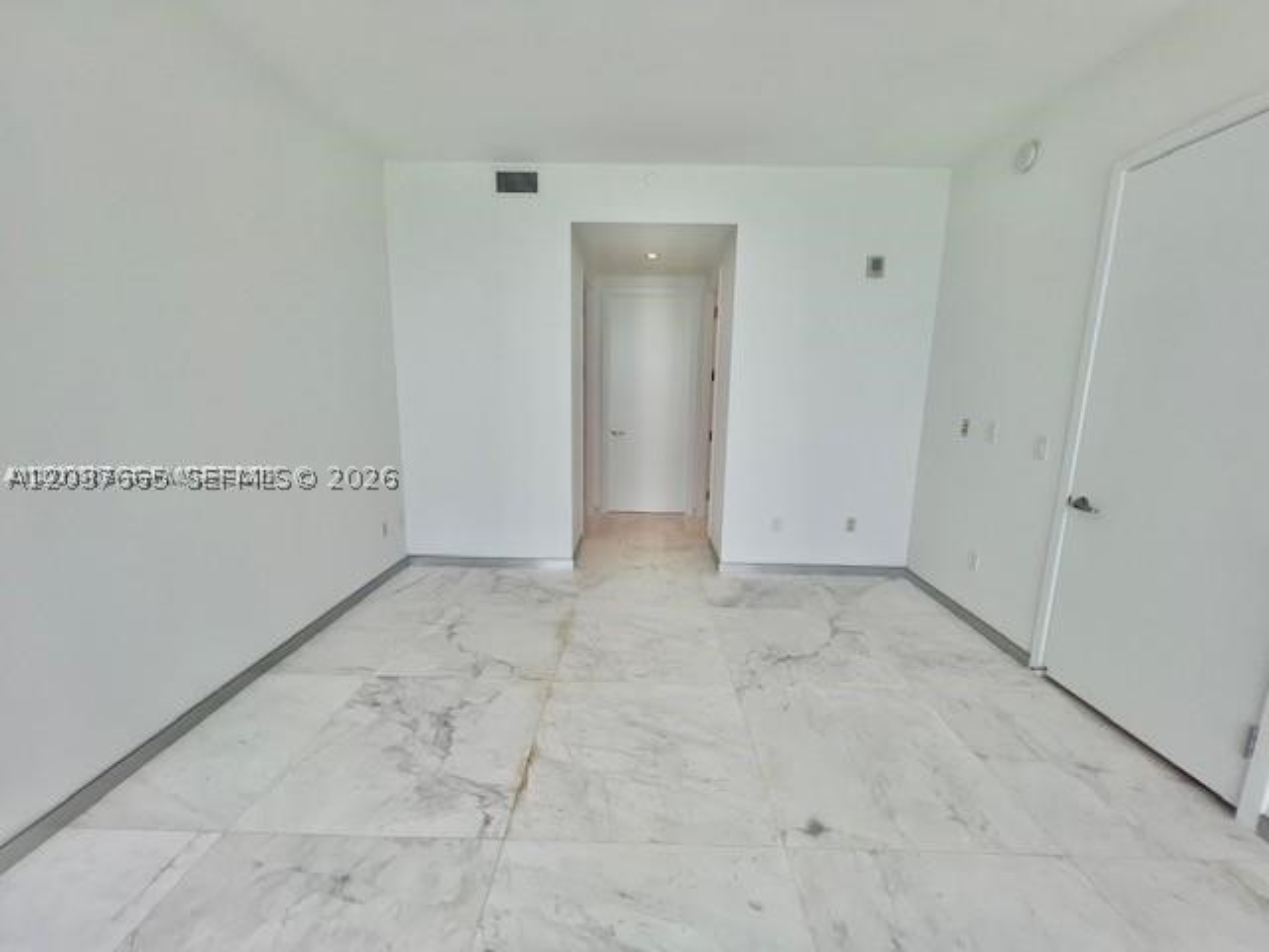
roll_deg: -0.5
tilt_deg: -9.3
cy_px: 476
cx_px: 634
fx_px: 477
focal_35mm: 13
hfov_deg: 106.2
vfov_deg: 89.9
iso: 32
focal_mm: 1.57
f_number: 1.8
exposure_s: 1/203
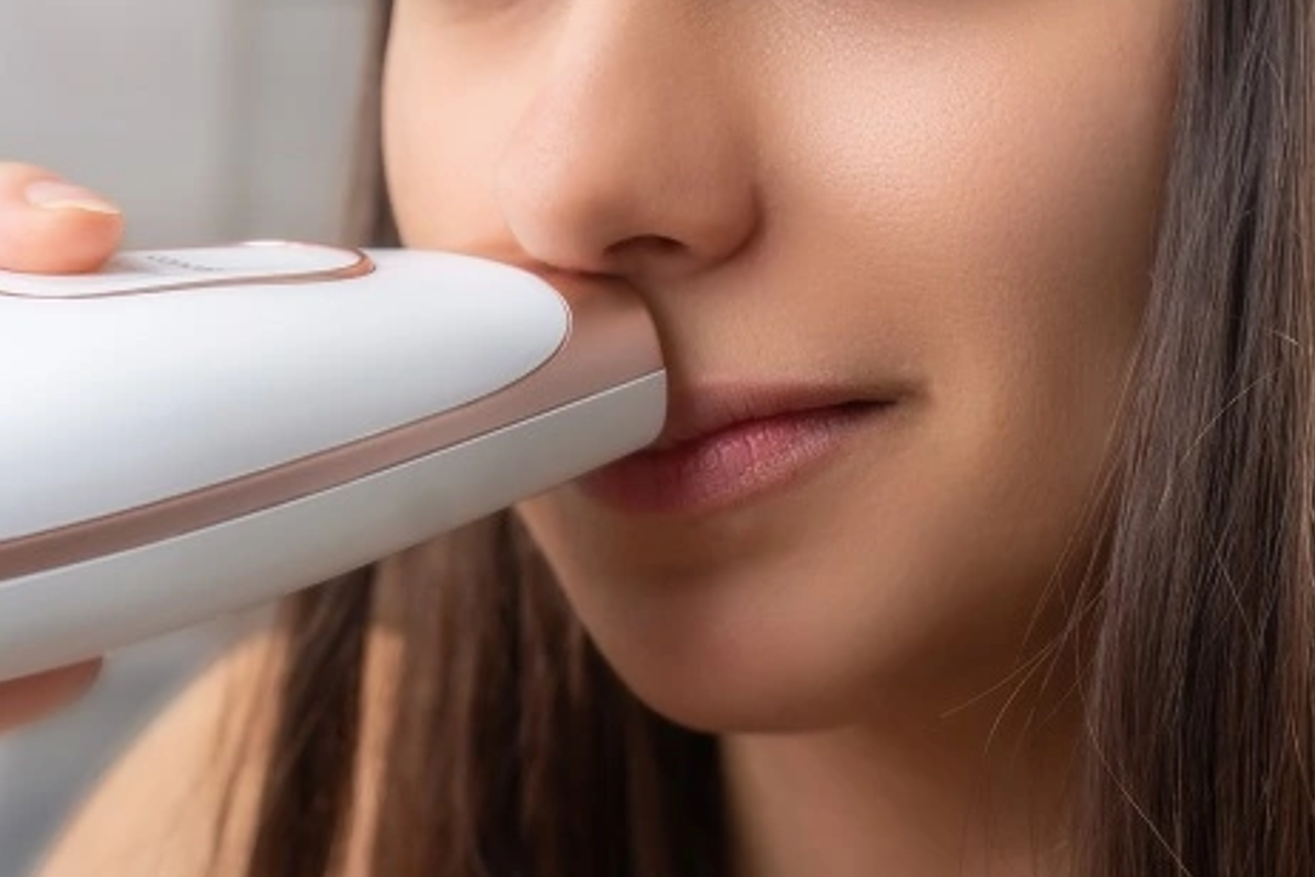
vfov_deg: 15.0
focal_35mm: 91
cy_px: 258
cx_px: 558
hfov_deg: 22.4
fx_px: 3324
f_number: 5
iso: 100
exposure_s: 1/50
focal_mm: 35
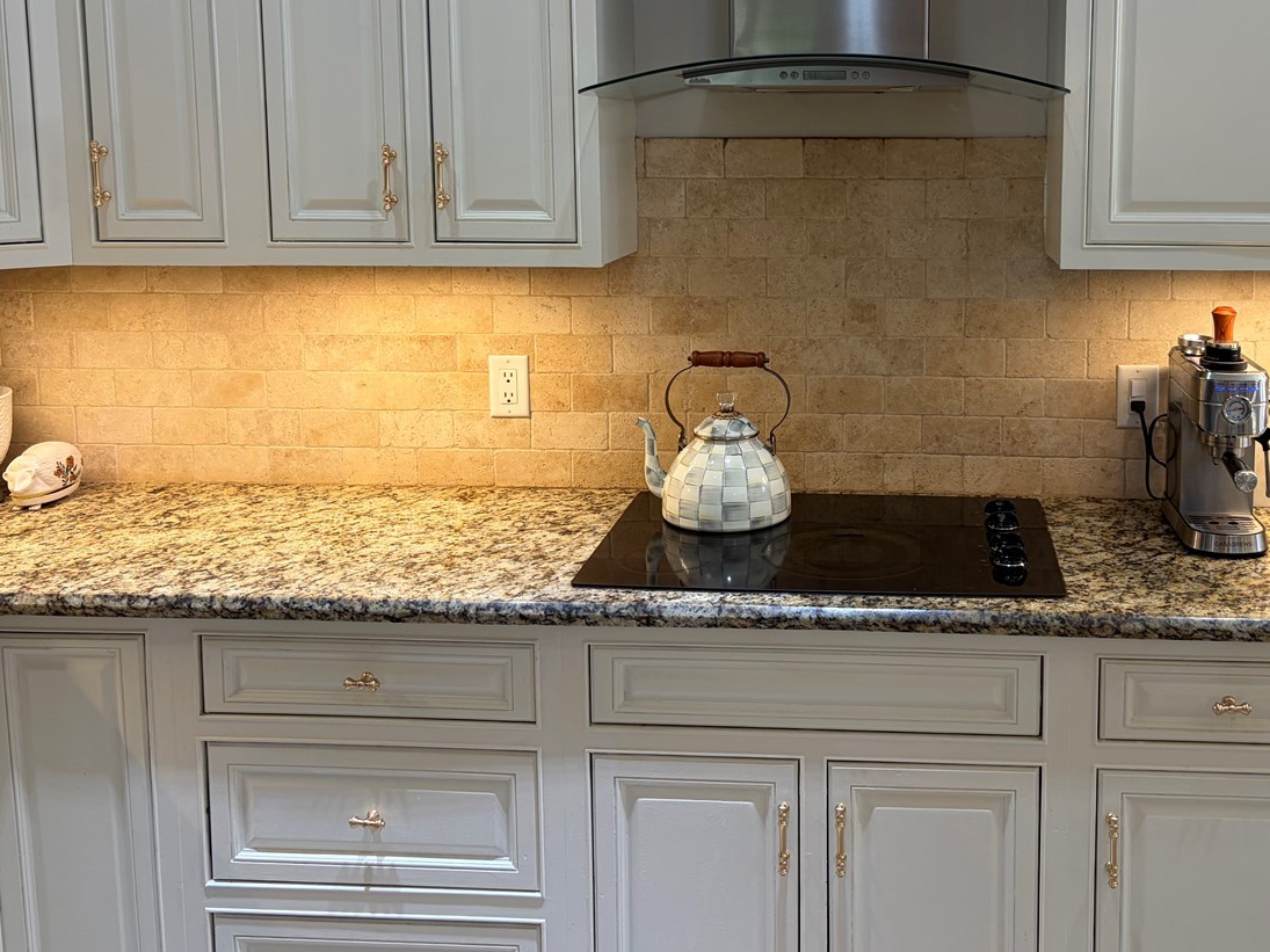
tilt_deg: -6.5
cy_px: 277
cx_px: 821
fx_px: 1394
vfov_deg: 37.1
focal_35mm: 38
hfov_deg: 48.3
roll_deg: +0.2
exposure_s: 1/60
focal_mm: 5.96
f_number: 1.6
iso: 64
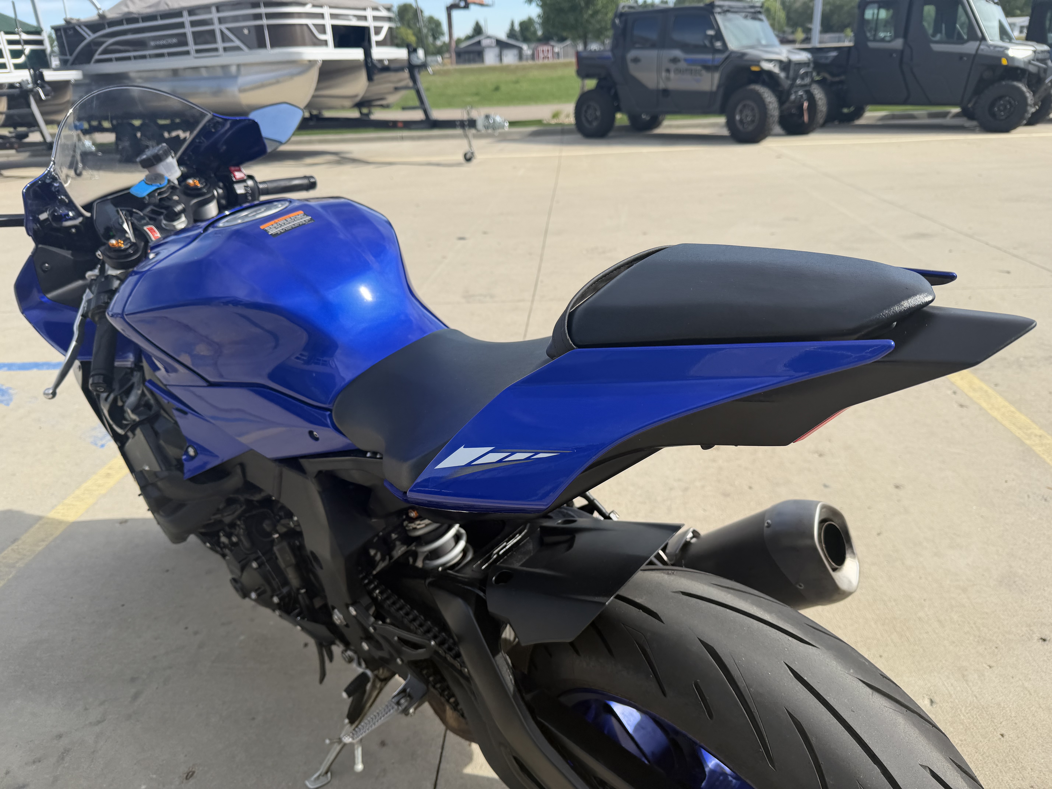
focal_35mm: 24
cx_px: 526
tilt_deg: -20.2
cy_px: 394
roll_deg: +2.1
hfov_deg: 71.6
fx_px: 729
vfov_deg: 56.8
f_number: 1.78
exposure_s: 1/2611
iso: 80
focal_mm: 6.76
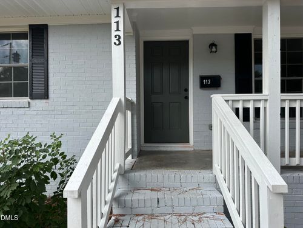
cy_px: 114
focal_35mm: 24
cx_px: 152
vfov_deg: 56.8
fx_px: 210
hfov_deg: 71.6
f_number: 1.78
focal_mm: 6.86
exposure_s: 1/943
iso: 80
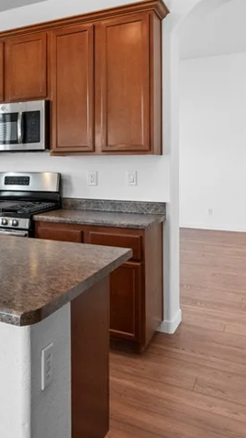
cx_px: -79
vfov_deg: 54.6
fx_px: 418
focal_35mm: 36
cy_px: 161
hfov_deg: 27.2
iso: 4000
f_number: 8
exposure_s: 1/100
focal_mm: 16
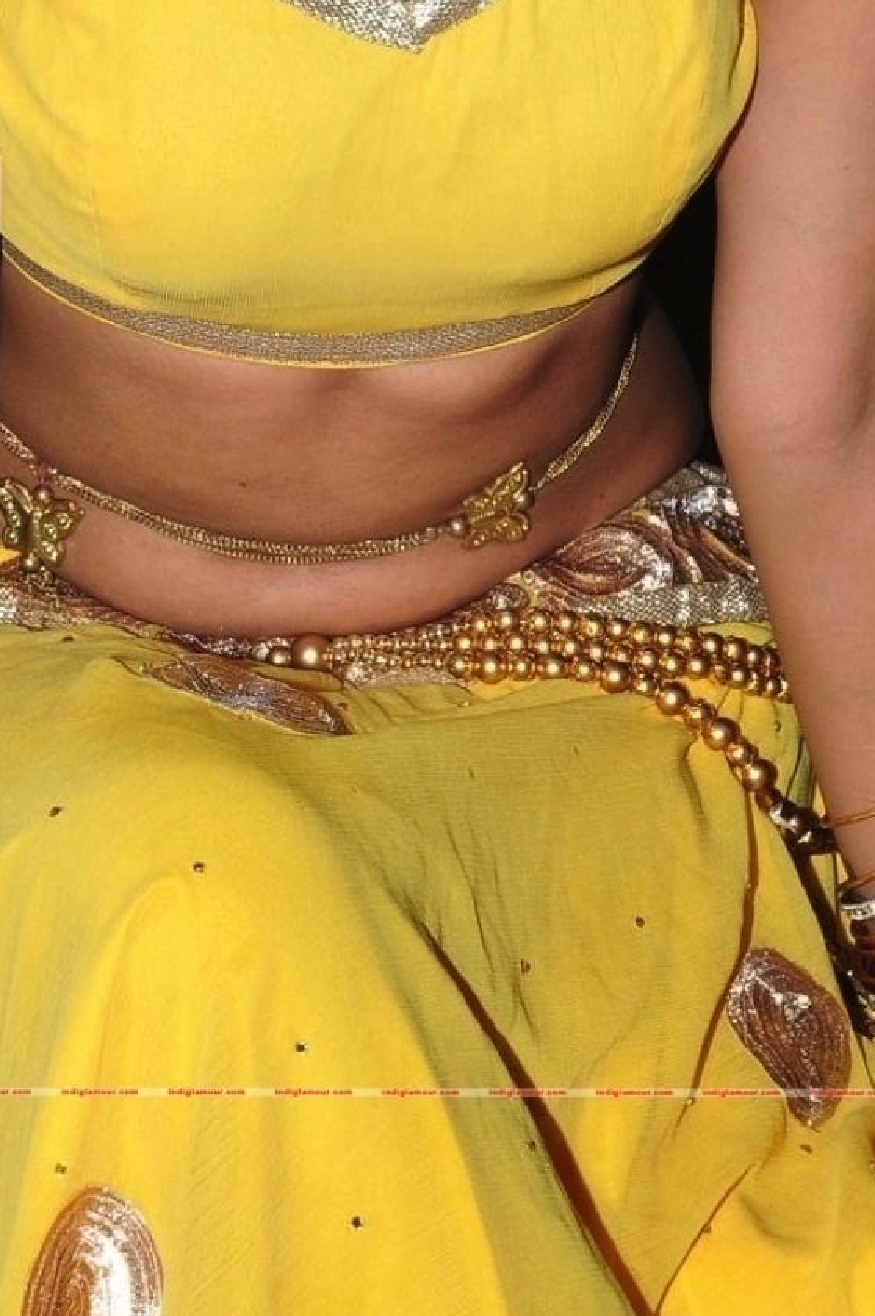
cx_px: 419
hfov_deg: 8.5
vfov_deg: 12.6
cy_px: -8
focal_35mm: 161
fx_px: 5881
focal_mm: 50
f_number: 18
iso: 500
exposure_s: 1/125
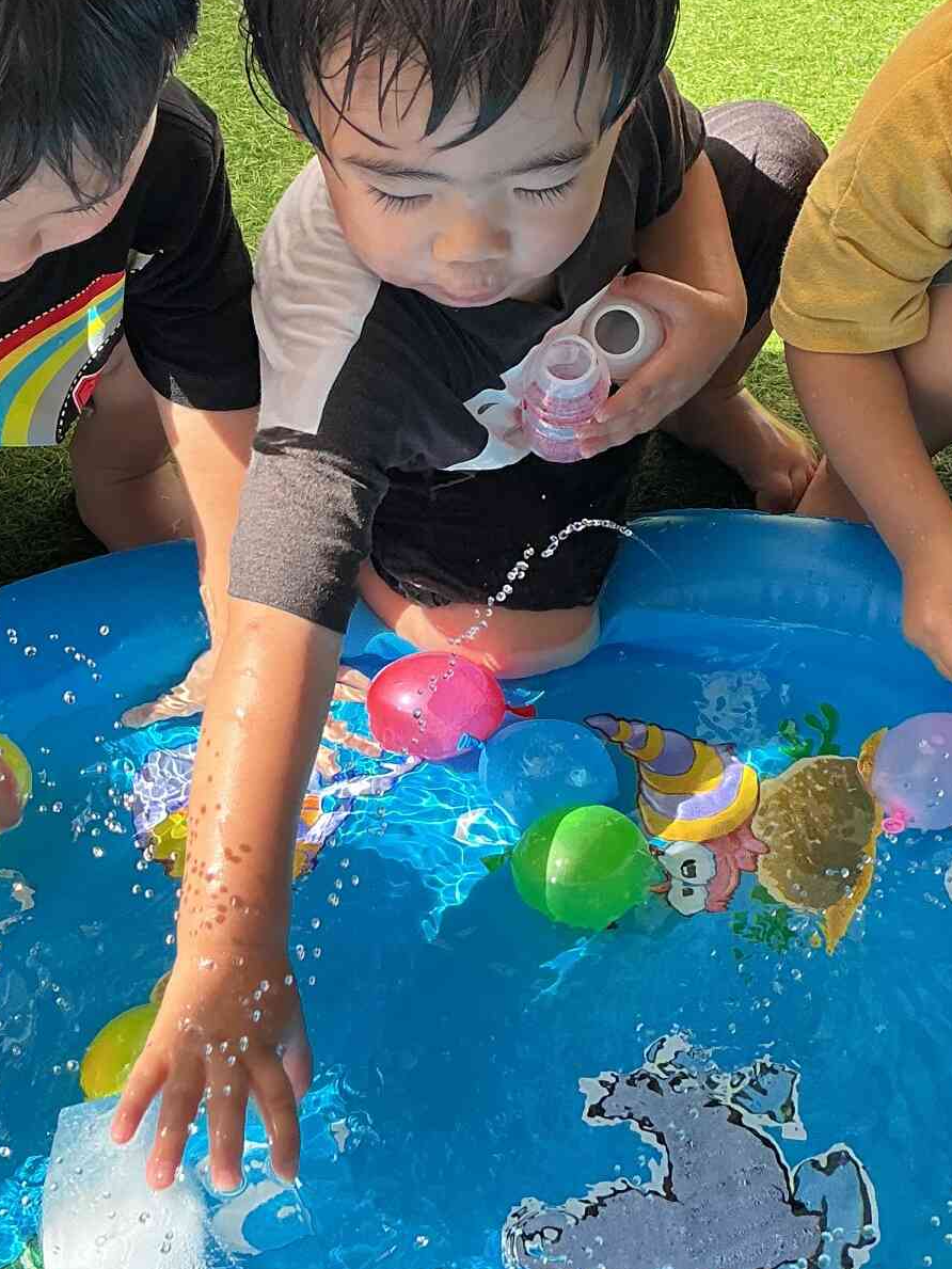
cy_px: 339
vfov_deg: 32.2
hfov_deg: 24.8
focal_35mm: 59
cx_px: 568
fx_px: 2163
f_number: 1.8
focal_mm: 3
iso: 25
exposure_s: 1/386
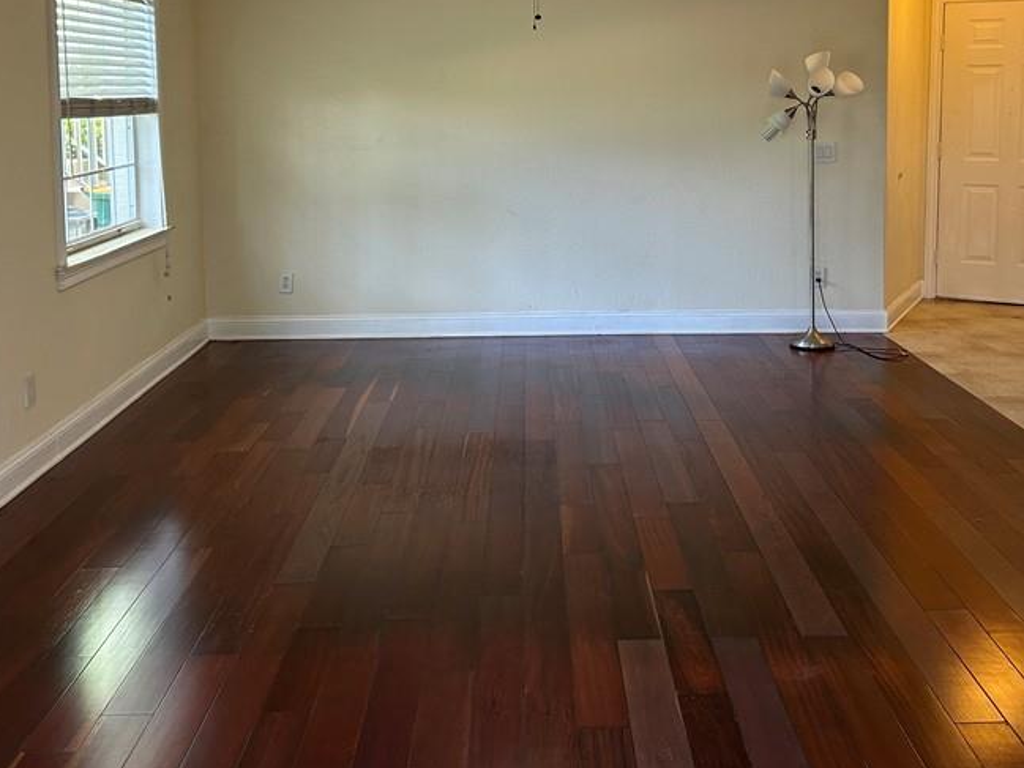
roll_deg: +0.0
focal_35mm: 41
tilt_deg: -5.2
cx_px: 570
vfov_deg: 34.4
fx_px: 1213
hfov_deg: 45.7
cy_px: 192
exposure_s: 1/60
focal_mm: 5.7
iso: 125
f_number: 1.5
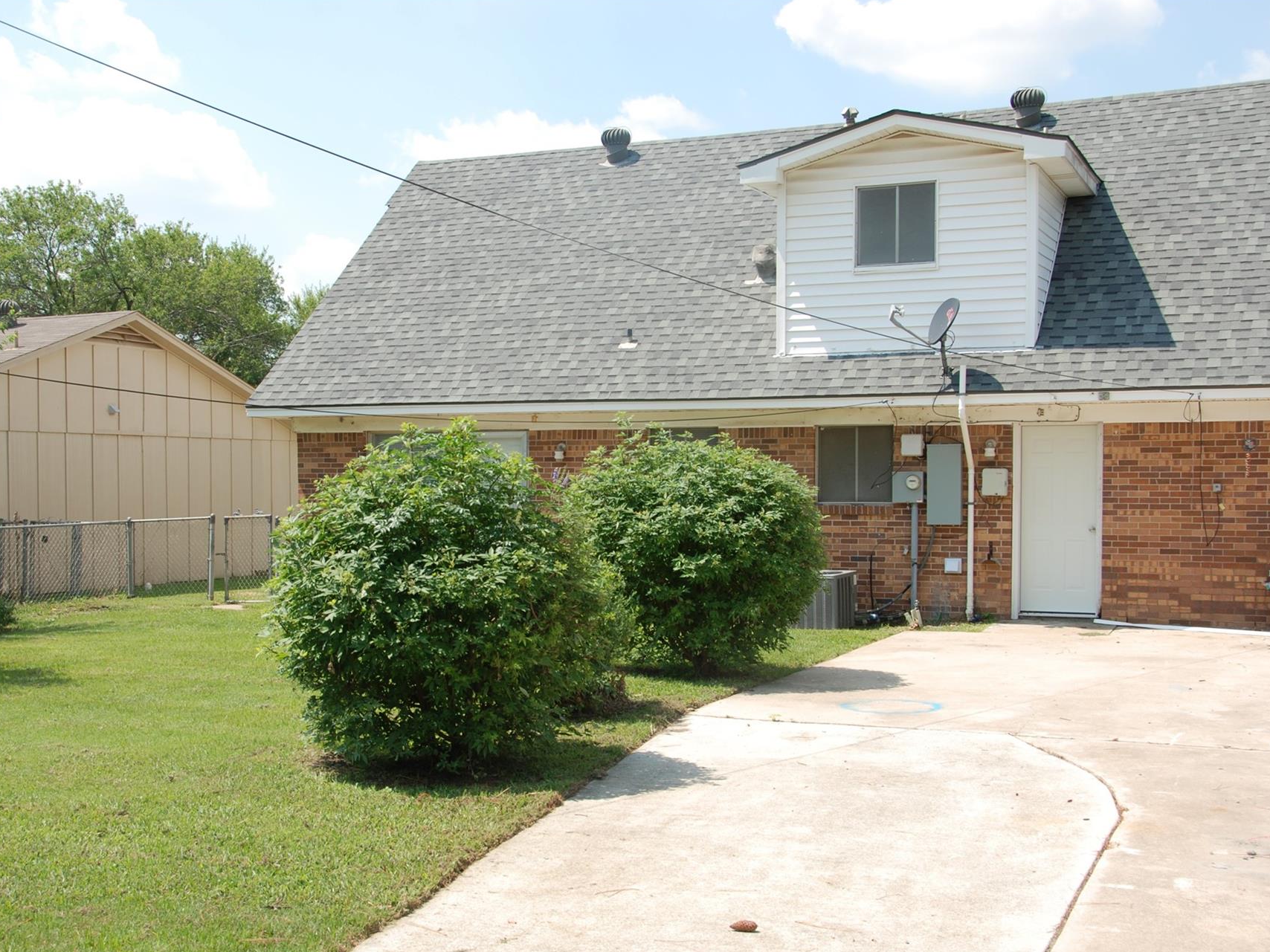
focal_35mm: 45
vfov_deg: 32.2
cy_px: 502
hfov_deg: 42.0
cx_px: 538
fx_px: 1651
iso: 100
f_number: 7.1
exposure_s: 1/200
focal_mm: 26
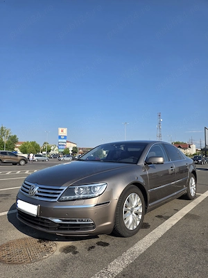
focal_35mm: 23
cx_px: 104
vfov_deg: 73.9
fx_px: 184
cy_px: 139
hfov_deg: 58.9
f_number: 1.7
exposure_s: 1/10000
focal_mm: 6.25
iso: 80
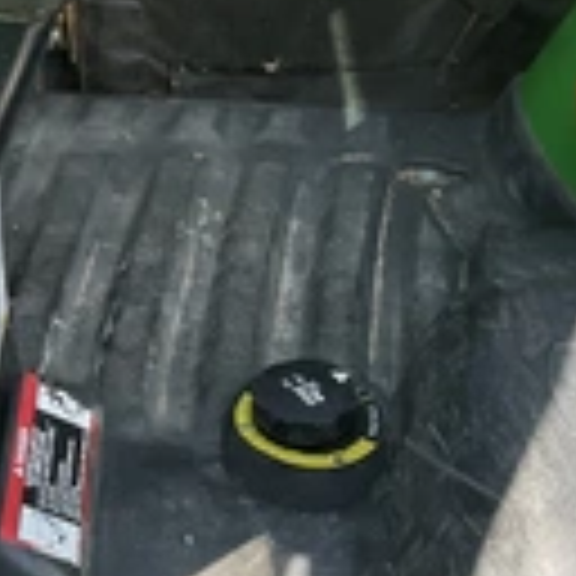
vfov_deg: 21.1
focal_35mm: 80
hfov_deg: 21.2
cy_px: 531
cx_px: 504
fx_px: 1506
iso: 25
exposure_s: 1/342
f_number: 1.8
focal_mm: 3
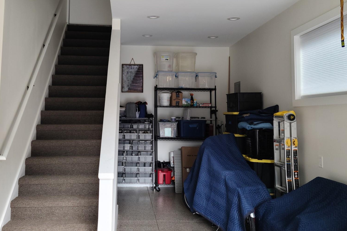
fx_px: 386
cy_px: 91
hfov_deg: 48.3
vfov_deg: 33.3
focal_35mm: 40
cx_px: 152
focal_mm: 5.9
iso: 80
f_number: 2
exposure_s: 1/60
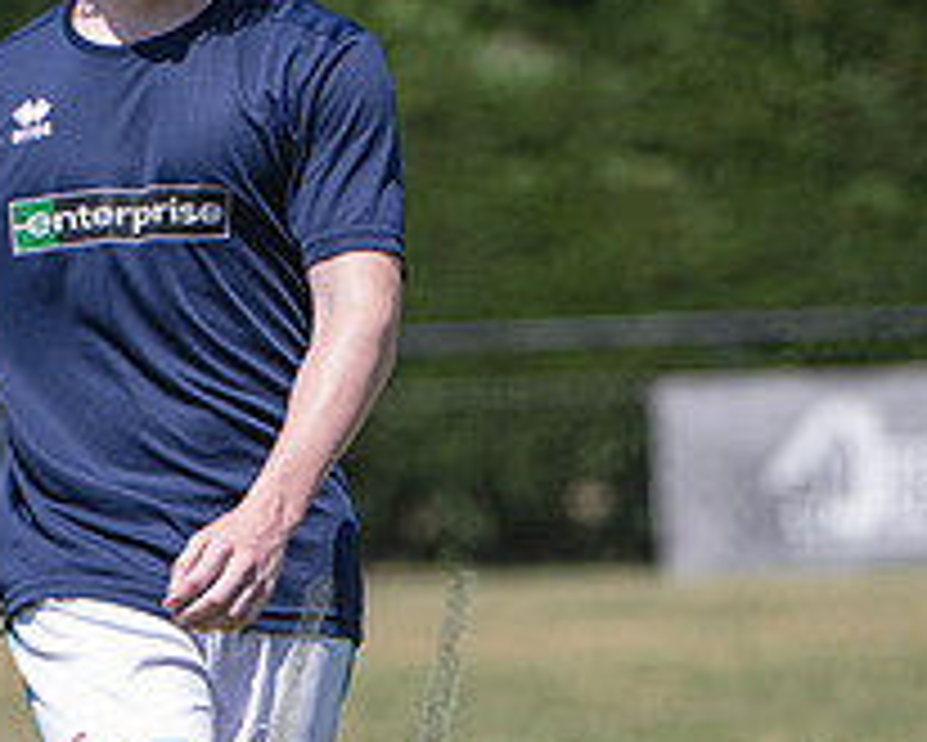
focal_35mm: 1046
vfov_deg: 1.5
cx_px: 164
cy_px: 630
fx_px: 28711
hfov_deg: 1.8
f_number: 4
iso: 400
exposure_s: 1/2000
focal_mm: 340
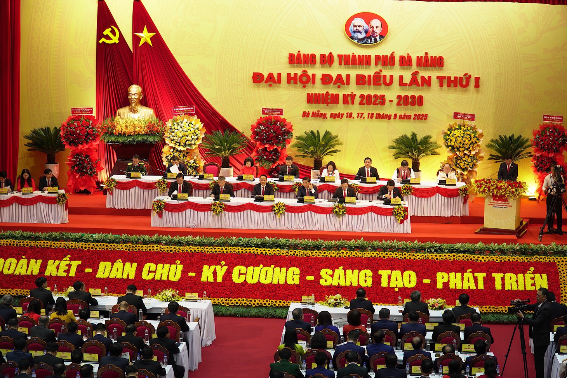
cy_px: 189
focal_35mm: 63
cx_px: 284
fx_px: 993
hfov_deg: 31.9
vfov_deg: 21.6
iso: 250
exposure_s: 1/60
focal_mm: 42
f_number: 4
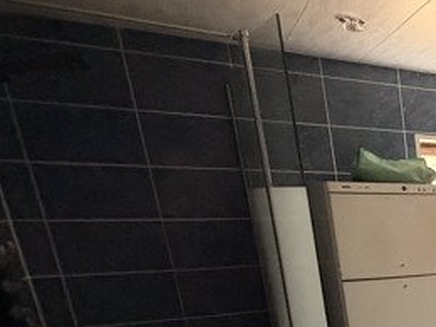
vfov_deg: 30.2
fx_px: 542
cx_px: 642
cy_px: 357
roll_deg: -0.3
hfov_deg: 29.0
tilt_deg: -16.6
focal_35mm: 43
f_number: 2.2
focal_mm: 2.22
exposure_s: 1/60
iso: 640
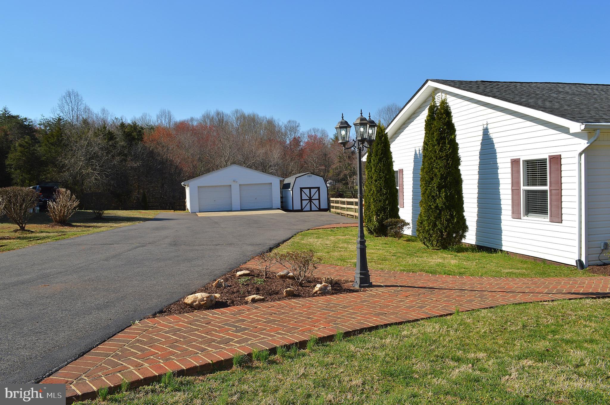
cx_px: 305
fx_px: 457
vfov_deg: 47.8
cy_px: 202
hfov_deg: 67.4
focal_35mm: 27
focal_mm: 18
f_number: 10
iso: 100
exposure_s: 1/200
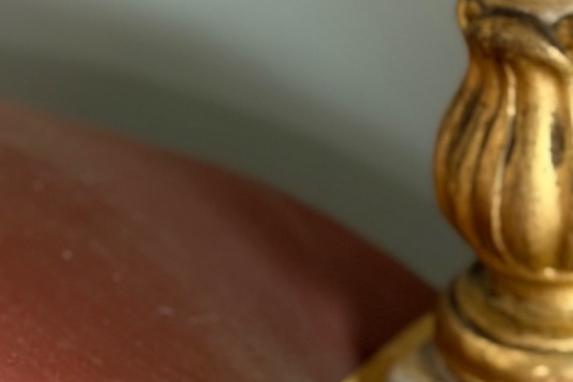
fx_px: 2434
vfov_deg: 8.9
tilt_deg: -22.3
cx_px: 468
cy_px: 44
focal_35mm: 153
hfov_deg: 13.4
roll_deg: +3.7
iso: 400
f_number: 1.78
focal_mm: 6.76
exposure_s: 1/33
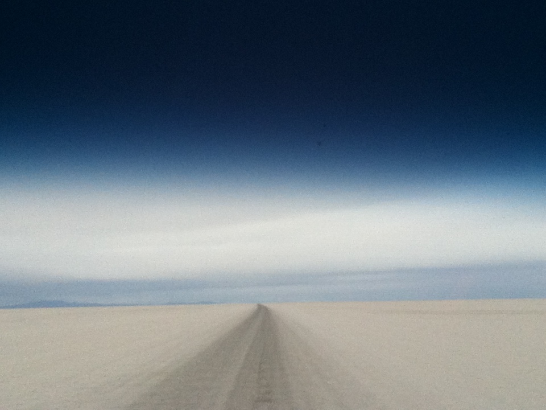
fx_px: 505
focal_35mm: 32
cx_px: 273
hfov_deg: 56.8
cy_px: 205
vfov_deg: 44.2
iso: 80
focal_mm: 3.85
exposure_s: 1/1813
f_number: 2.4
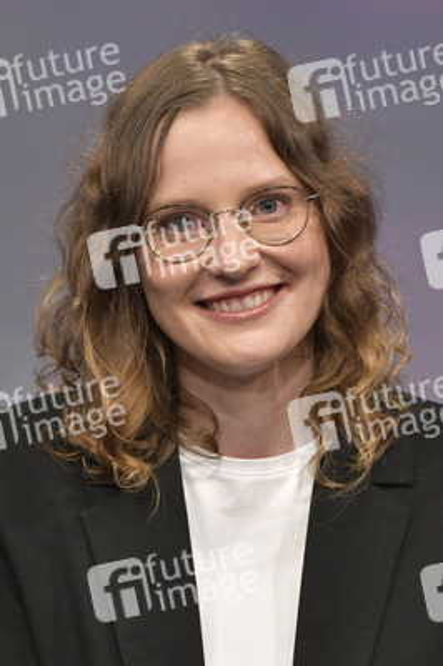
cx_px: 222
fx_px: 1220
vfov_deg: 30.5
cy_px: 333
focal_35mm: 66
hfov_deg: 20.6
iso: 2500
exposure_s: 1/200
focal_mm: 66
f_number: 6.3
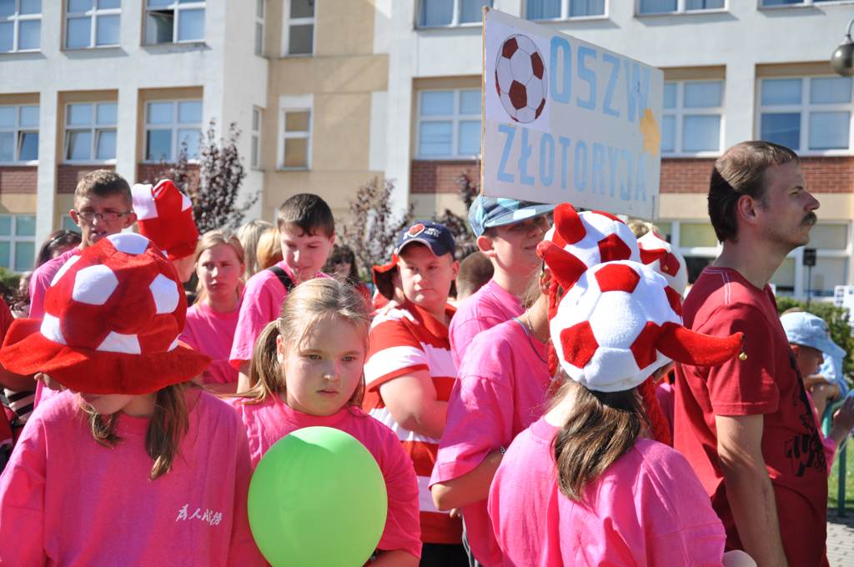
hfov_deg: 41.2
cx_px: 427
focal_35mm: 48
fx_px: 1137
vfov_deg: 28.0
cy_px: 284
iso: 500
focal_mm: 32
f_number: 4.2
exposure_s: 1/2000
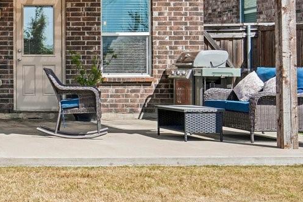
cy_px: -24
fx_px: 631
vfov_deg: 17.5
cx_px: -140
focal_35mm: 75
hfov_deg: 22.6
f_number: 8
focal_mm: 18
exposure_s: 1/320
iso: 100
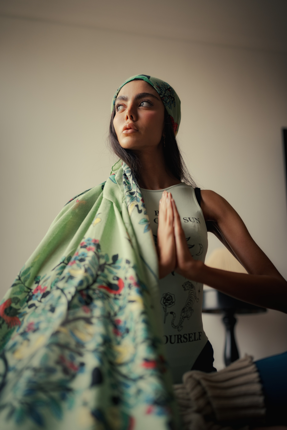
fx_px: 419
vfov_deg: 54.4
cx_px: 144
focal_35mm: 35
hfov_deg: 37.9
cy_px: 215
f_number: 1.4
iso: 100
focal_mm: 35
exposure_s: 1/500
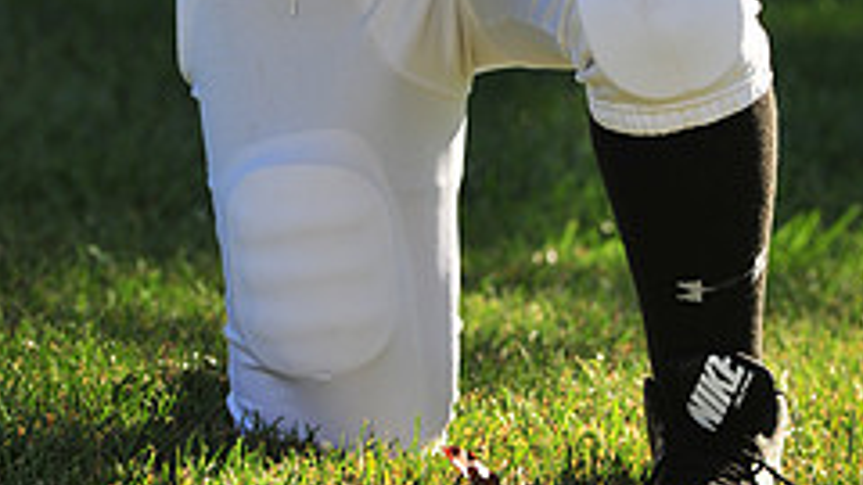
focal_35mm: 380
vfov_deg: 3.2
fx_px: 8696
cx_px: 334
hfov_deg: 5.7
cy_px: -381
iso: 200
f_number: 4.5
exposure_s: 1/800
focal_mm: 150
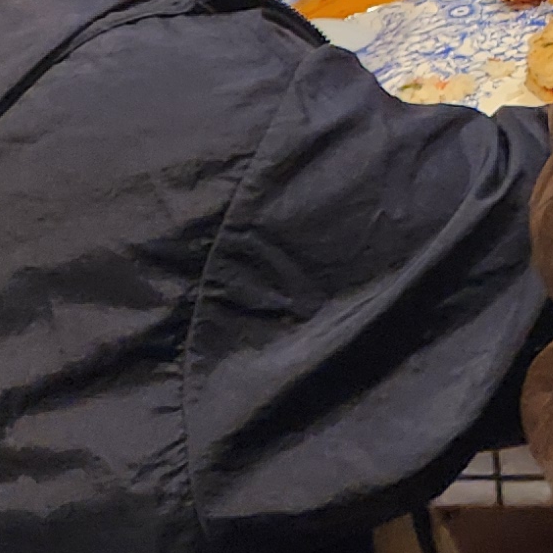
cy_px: -494
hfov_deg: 9.7
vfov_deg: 11.0
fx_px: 2657
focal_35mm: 147
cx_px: 1542
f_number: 1.8
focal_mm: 5.4
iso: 160
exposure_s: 1/120
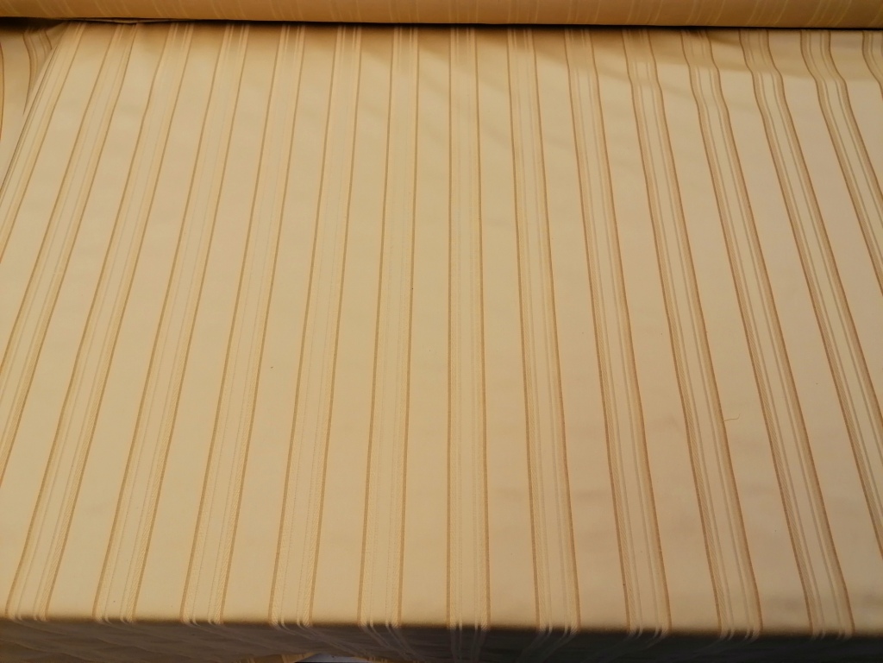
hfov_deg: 65.3
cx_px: 442
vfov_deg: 51.4
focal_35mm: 27
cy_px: 332
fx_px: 689
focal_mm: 4.75
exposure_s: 1/50
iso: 100
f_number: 1.8
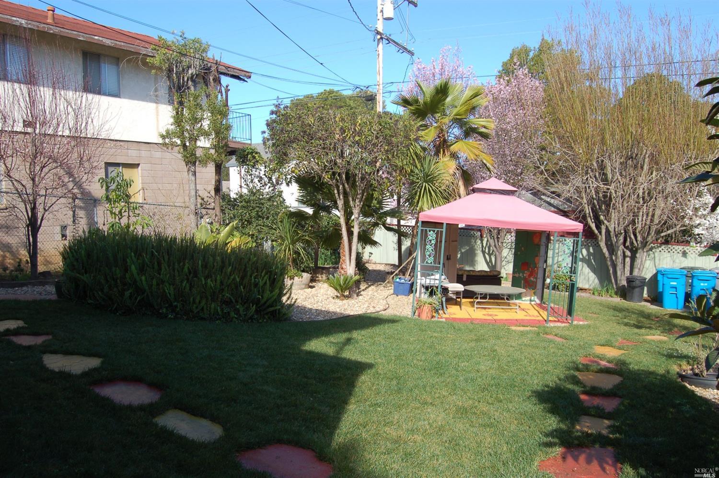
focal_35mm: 27
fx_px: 539
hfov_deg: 67.4
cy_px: 239
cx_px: 360
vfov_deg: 47.8
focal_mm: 18
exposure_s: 1/200
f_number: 7.1
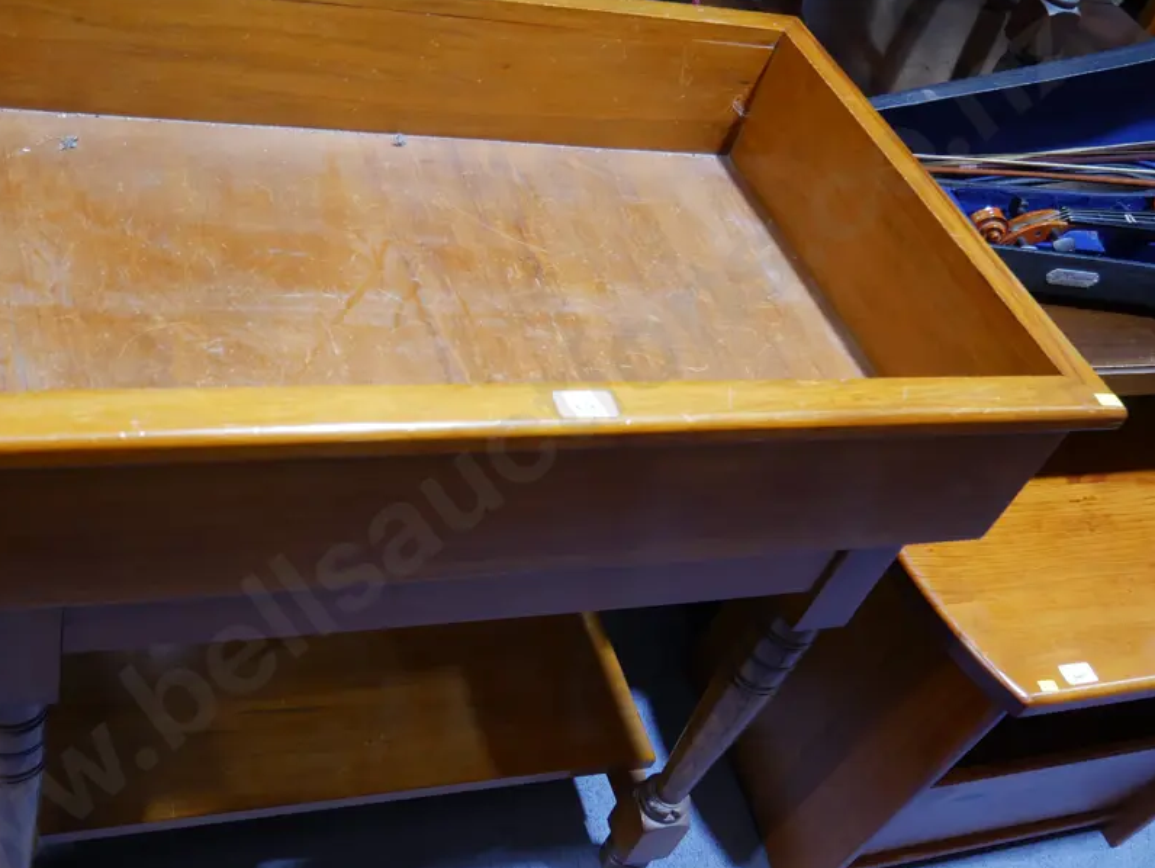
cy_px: 484
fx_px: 1202
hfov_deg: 51.0
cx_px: 472
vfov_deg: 39.6
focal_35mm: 36
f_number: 3.5
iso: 500
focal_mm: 14
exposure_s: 1/60
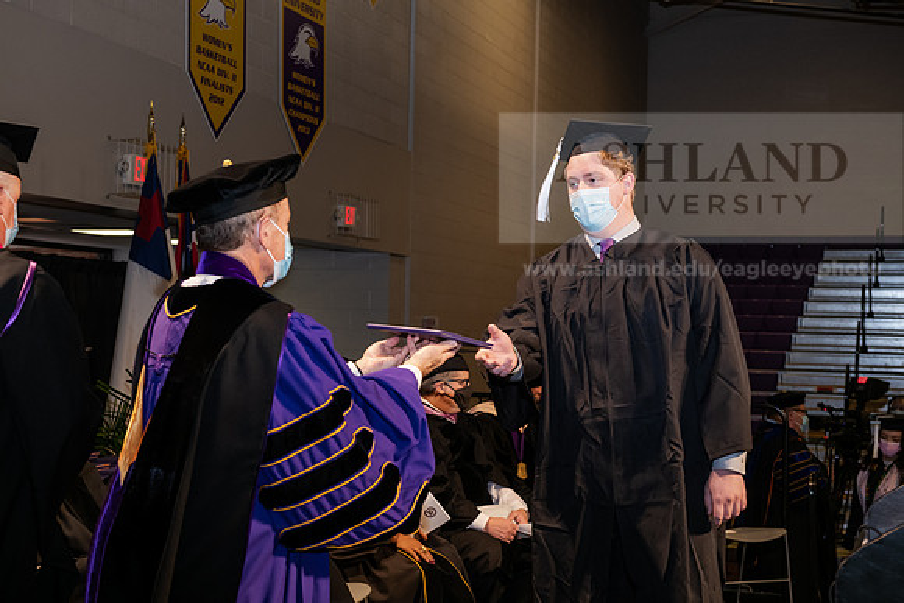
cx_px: 452
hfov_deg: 34.5
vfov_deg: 23.4
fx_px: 1457
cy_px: 302
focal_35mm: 58
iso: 1600
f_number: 6.3
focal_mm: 58
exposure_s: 1/200
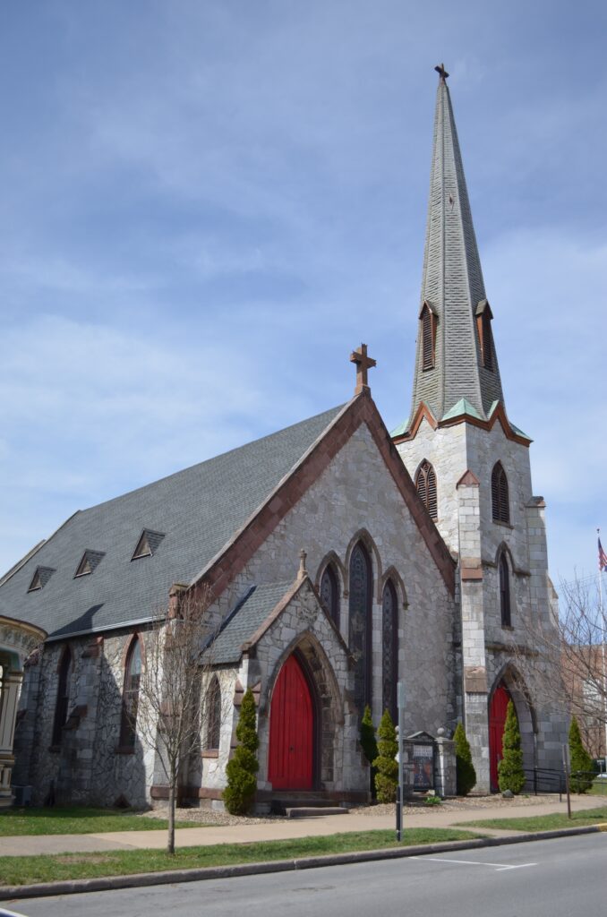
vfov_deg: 57.3
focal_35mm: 33
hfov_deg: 39.8
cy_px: 458
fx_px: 839
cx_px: 304
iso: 200
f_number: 4
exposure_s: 1/2000
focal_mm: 22
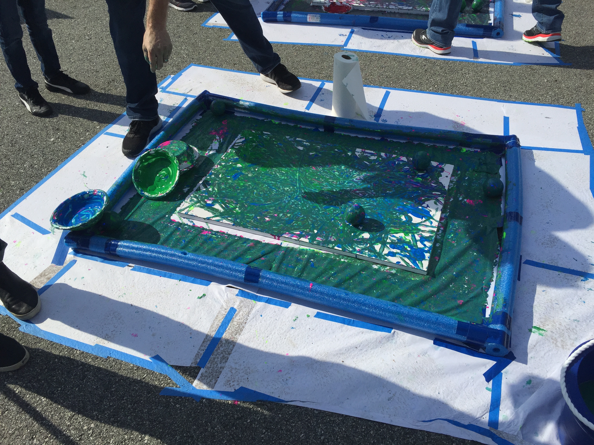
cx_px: 297
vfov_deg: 48.2
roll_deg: +1.7
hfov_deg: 61.7
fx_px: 498
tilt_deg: -42.6
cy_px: 222
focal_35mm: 29
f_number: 2.2
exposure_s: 1/4405
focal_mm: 4.15
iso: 32
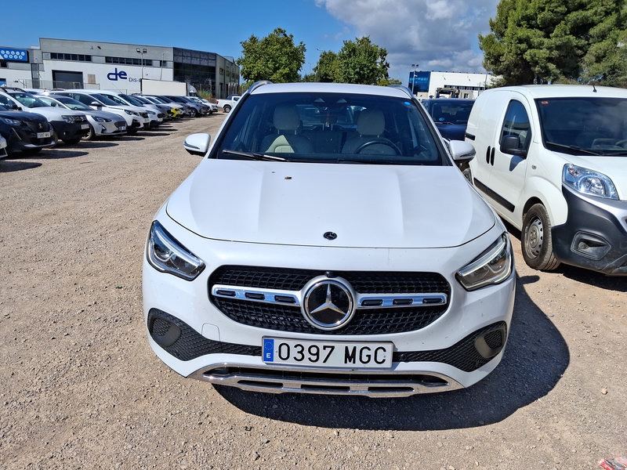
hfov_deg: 65.3
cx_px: 314
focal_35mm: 27
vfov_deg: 51.4
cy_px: 235
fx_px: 489
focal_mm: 4
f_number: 1.8
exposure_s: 1/1152
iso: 20
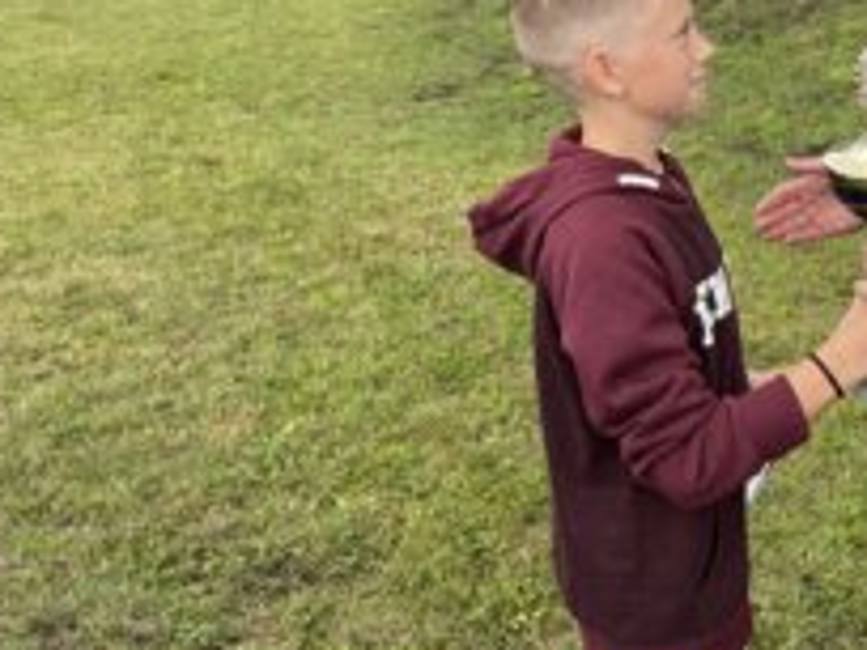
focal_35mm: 51
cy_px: 127
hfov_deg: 35.2
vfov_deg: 28.0
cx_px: 786
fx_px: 1277
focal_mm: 5.1
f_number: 1.6
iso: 50
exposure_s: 1/459
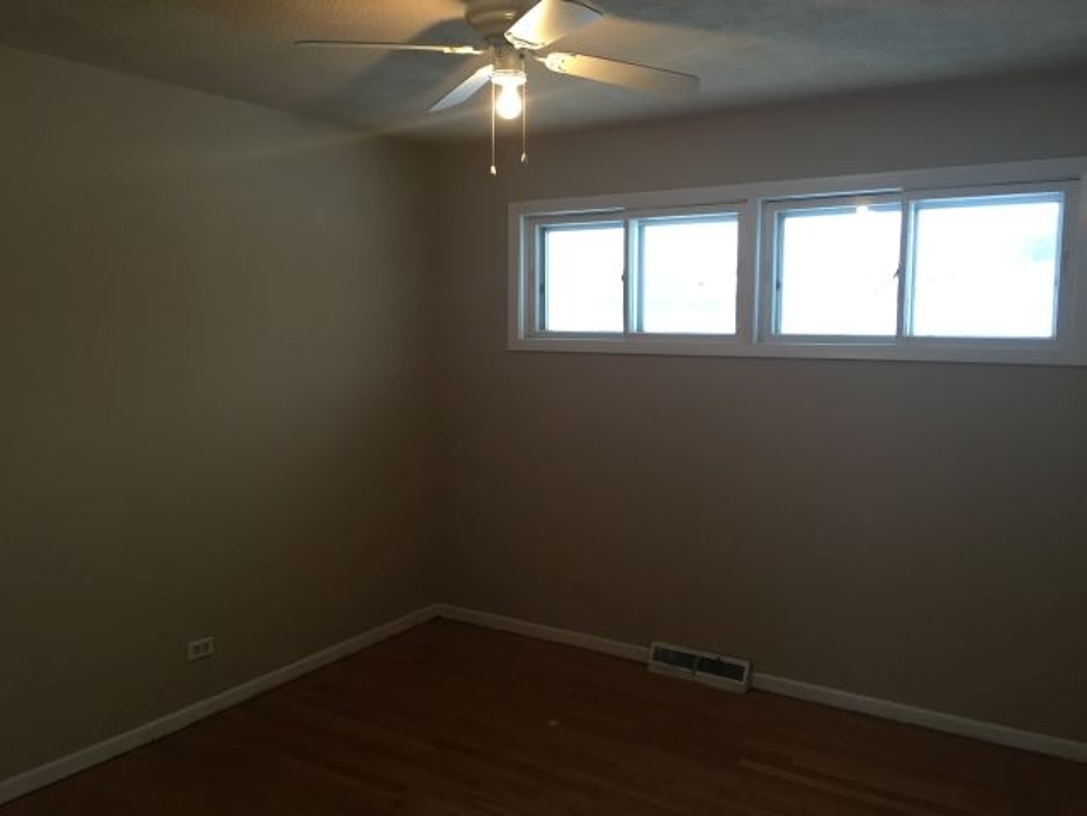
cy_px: 408
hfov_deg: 61.7
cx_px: 544
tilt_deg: -5.9
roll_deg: -0.4
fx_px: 911
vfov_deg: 48.2
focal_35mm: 29
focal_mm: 4.15
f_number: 2.2
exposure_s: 1/30
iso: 80
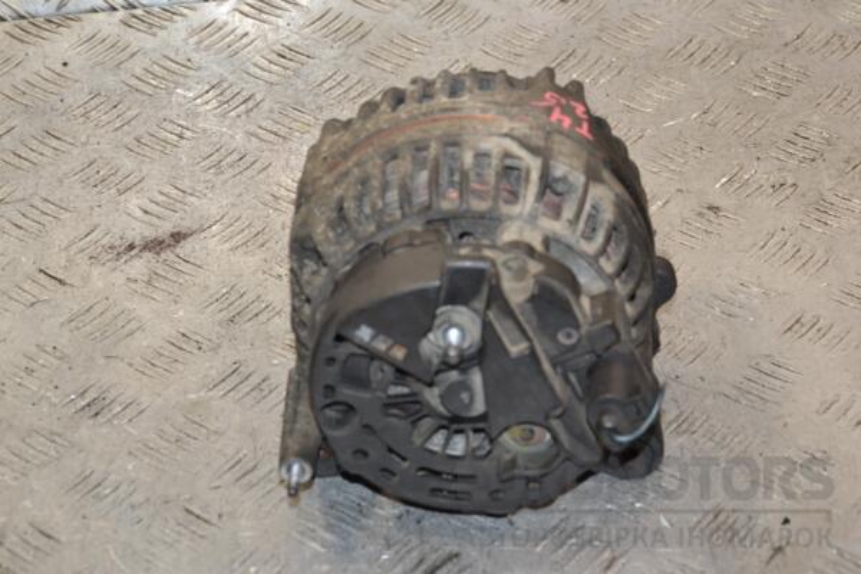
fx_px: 2224
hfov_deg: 21.9
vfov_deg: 14.7
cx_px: 430
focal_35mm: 93
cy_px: 287
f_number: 8
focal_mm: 62
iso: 800
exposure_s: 1/200
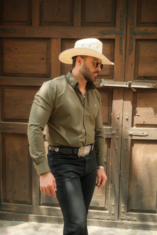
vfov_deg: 54.4
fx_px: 229
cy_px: 118
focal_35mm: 35
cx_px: 78
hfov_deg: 37.9
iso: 500
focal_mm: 23
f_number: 2.8
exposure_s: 1/100
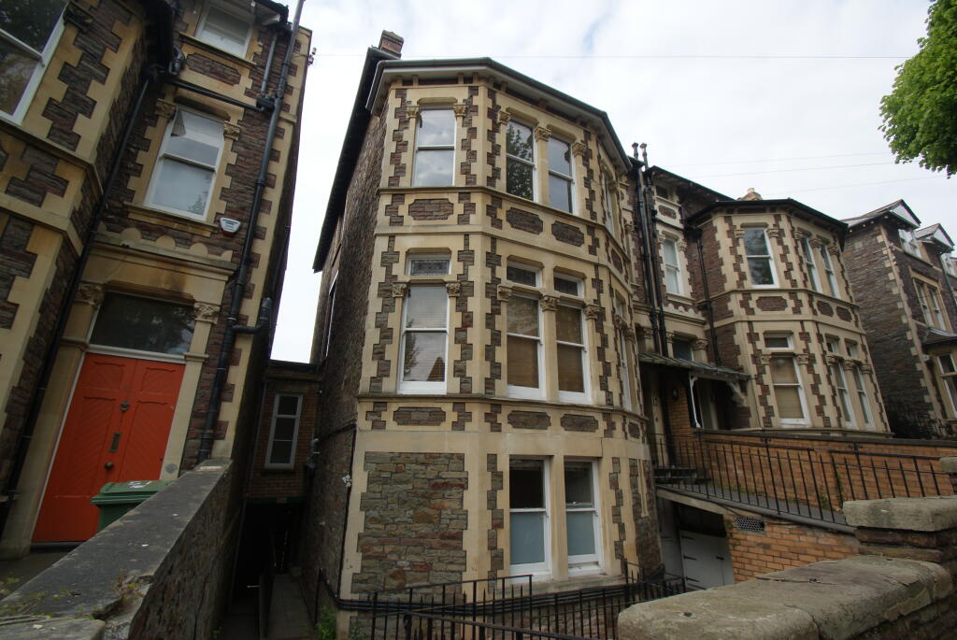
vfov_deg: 77.5
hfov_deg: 100.3
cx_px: 478
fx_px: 399
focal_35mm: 15
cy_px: 320
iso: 100
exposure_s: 1/80
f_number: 10
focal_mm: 10
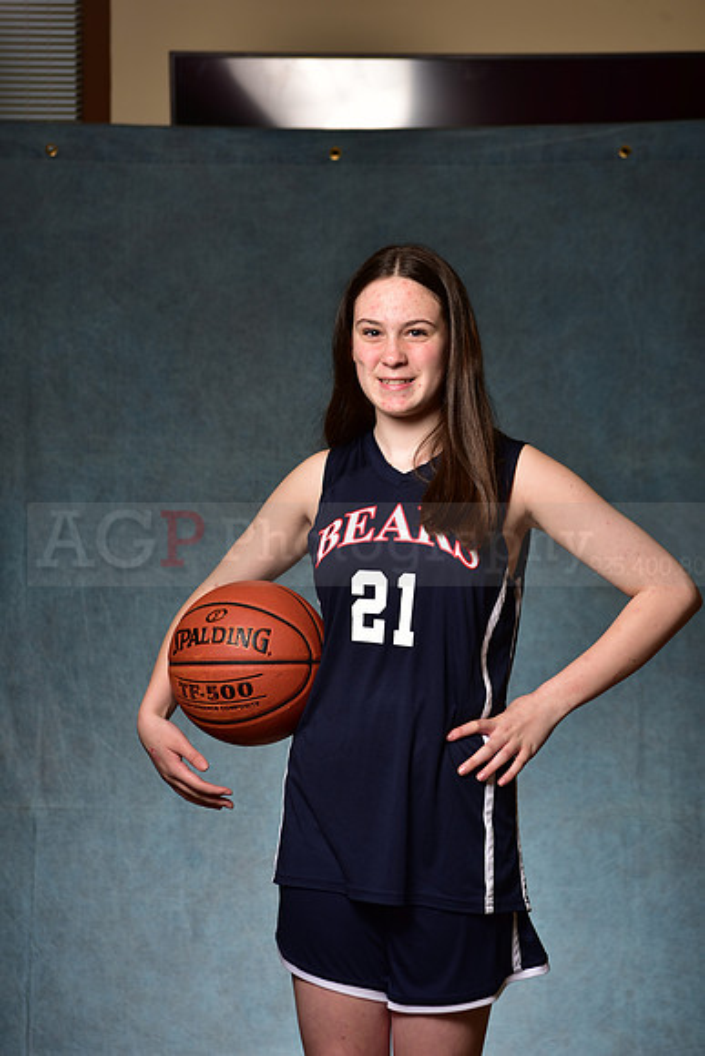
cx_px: 352
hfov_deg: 19.5
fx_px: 2055
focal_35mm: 70
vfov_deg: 28.8
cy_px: 528
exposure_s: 1/200
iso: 100
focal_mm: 70
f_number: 5
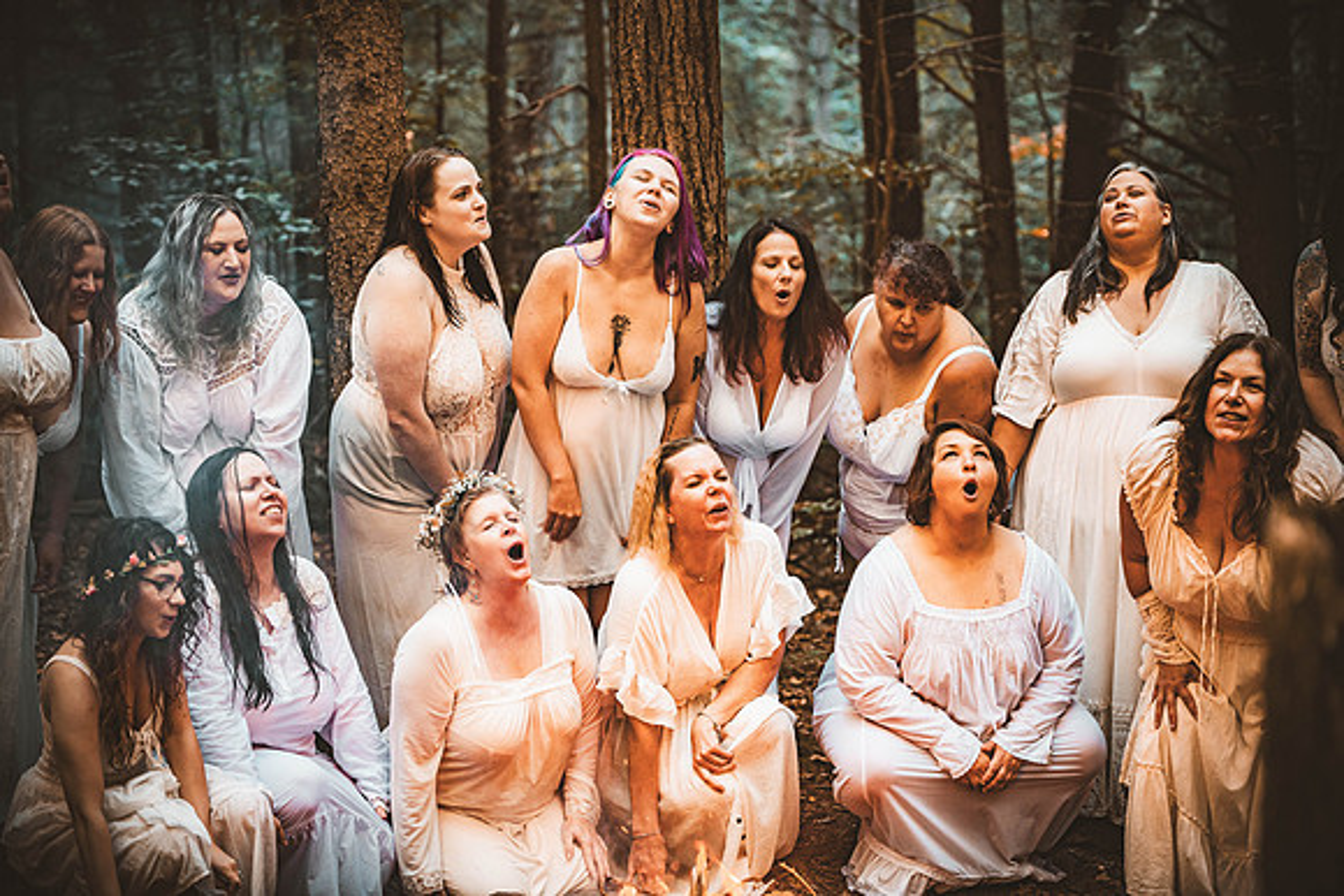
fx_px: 2614
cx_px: 672
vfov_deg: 19.5
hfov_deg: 28.8
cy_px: 448
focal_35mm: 70
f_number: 2.8
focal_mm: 70
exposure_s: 1/160
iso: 1000
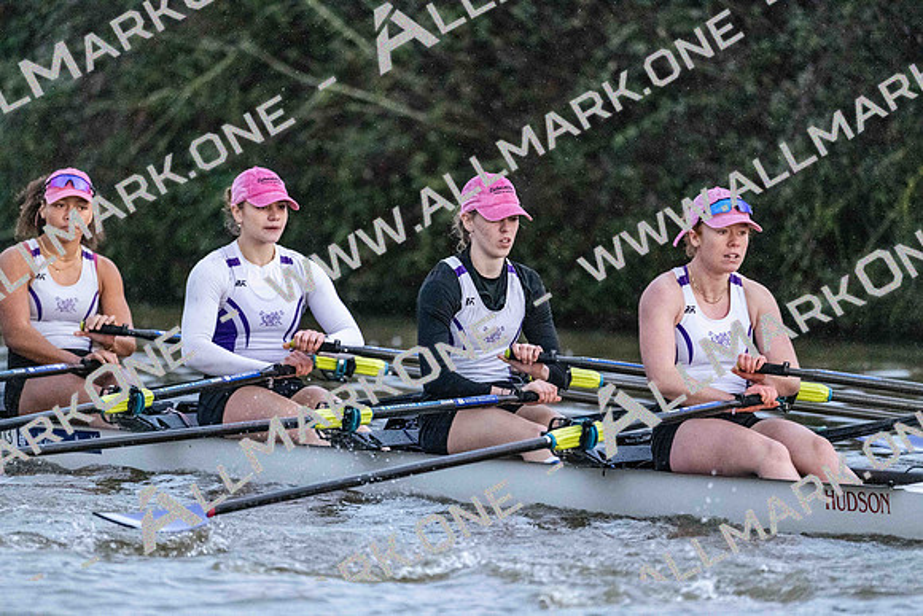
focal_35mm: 400
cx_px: 462
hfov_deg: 5.2
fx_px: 10257
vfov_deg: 3.4
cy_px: 308
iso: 16000
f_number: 4.5
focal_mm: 400
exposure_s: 1/1600
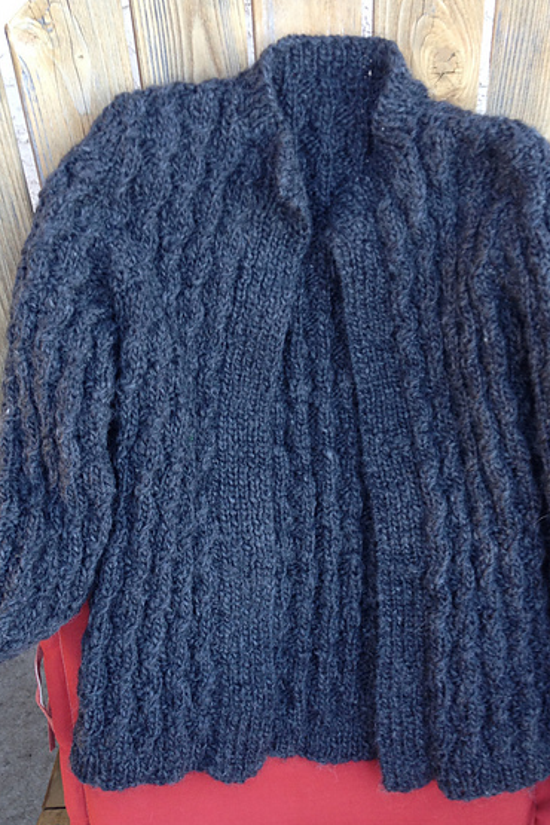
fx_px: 962
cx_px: 288
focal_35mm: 42
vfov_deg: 46.4
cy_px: 410
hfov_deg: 31.9
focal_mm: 4.28
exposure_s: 1/20
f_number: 2.4
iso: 64
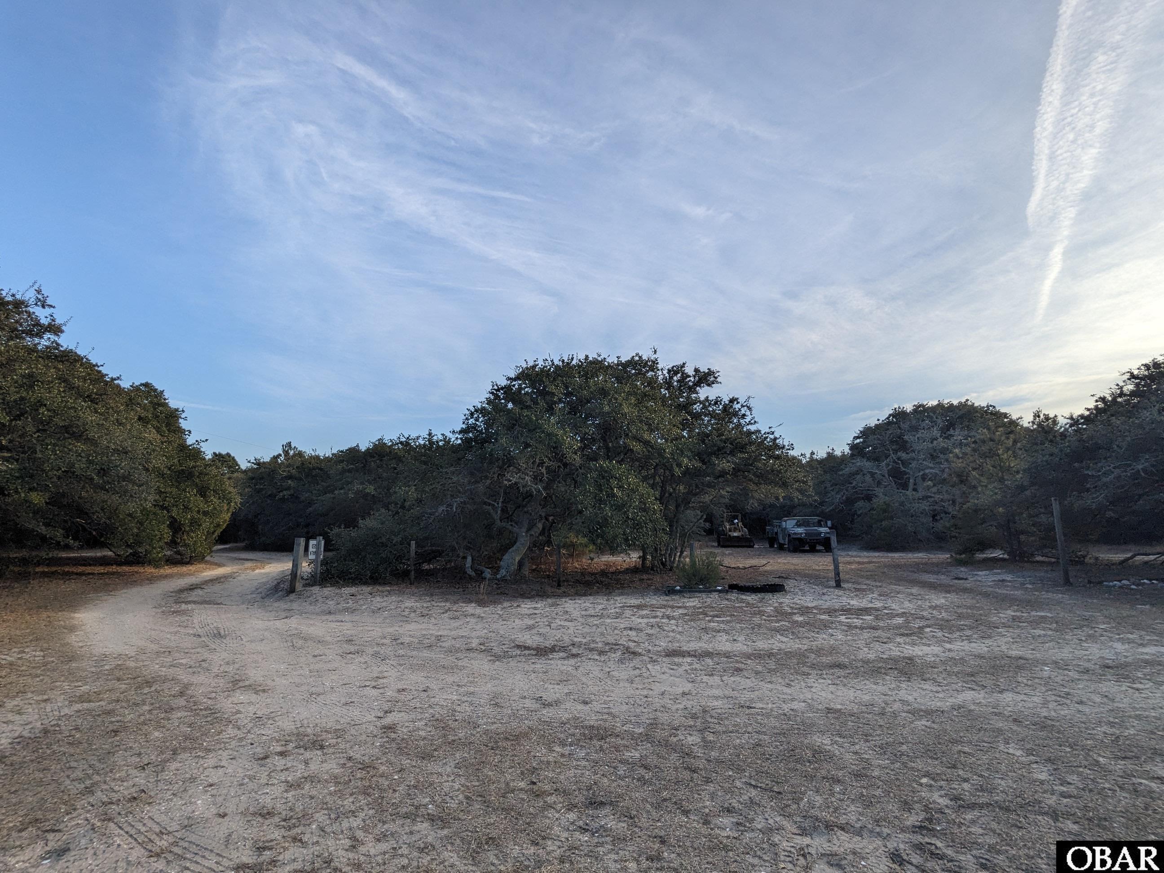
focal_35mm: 16
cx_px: 582
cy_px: 436
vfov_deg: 78.1
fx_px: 538
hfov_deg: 94.5
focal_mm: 2.22
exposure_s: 1/790
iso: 39
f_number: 2.2
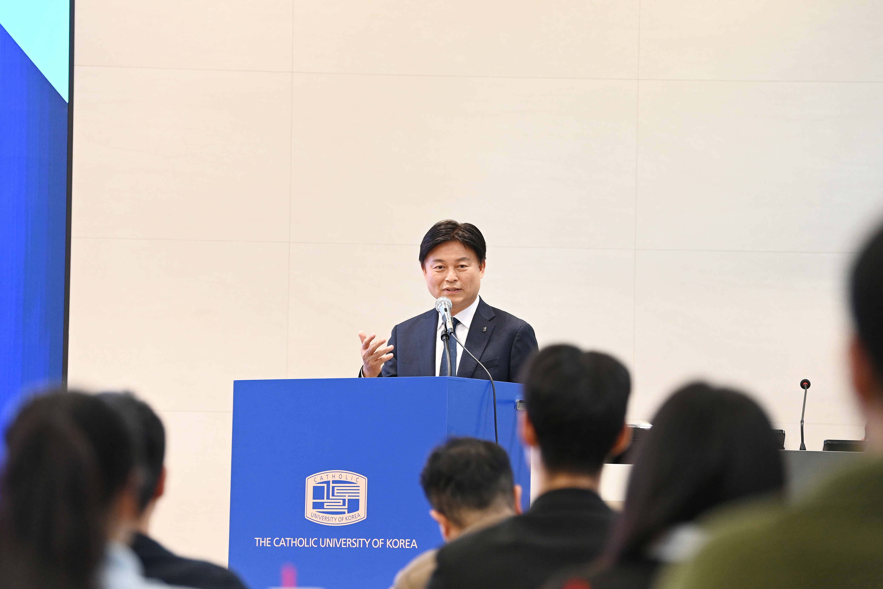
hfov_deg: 15.8
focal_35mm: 130
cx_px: 442
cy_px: 294
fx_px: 3188
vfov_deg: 10.5
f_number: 2.8
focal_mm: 130
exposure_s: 1/200
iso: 2500
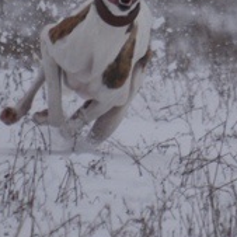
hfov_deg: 1.6
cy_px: 52
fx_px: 8412
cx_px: 88
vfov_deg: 1.6
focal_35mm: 1086
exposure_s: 1/500
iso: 200
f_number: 5.6
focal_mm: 300
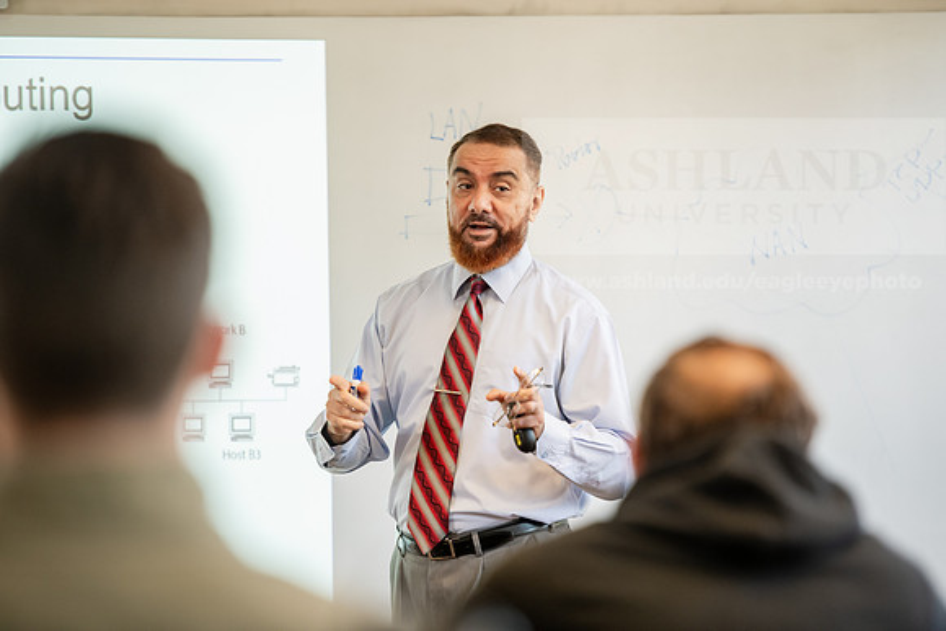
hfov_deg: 12.1
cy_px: 316
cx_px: 473
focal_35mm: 170
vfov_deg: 8.1
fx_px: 4468
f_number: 3.2
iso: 1250
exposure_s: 1/200
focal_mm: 170
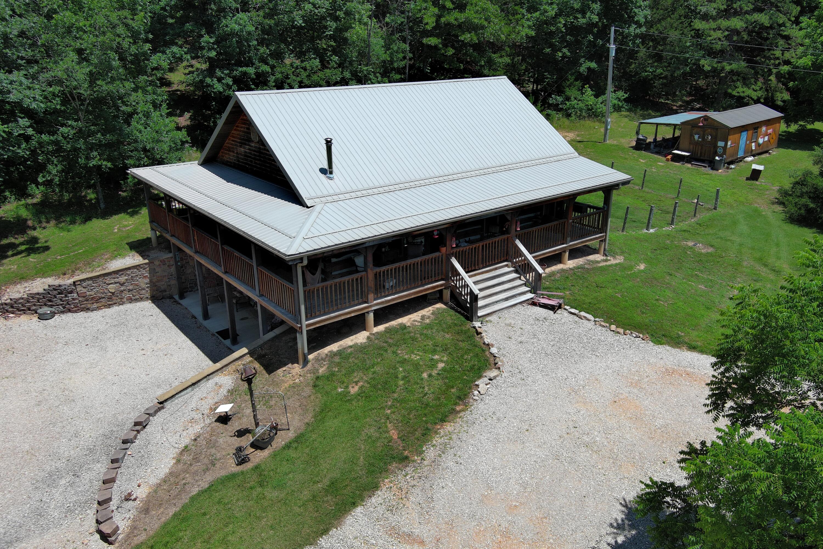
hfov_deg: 63.7
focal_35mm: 29
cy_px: 274
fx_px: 663
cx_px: 412
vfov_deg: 45.0
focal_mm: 10.57
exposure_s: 1/1873
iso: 101
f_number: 2.8
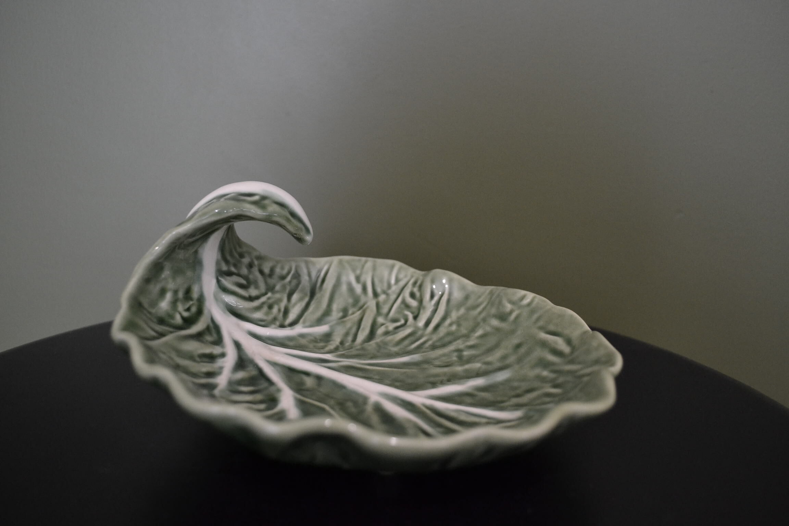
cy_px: 263
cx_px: 394
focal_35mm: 33
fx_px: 723
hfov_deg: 57.2
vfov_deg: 40.0
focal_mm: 22
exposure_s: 1/60
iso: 1600
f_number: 3.8
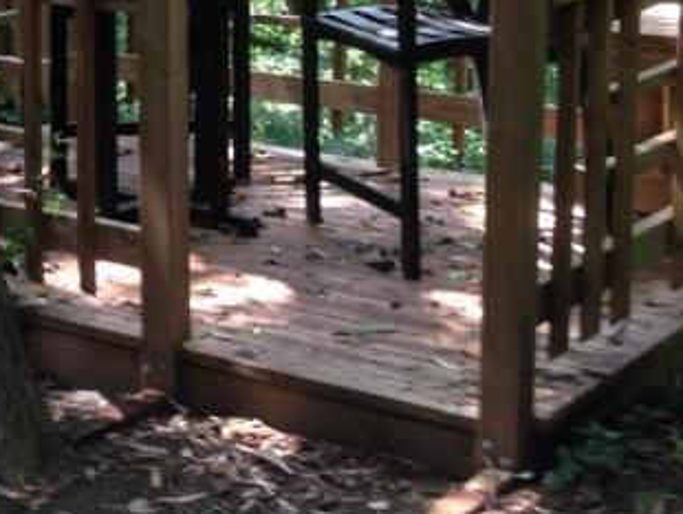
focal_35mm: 109
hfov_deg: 17.2
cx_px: -152
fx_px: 2152
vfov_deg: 13.3
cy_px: -55
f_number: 2.4
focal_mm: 4.13
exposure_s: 1/40
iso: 50
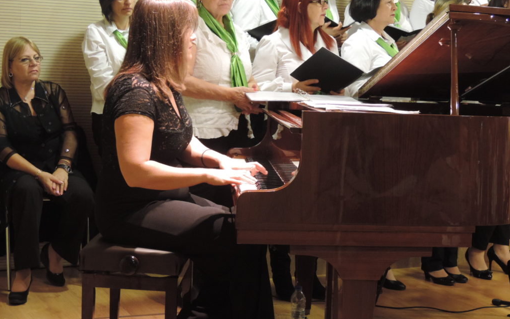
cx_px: 254
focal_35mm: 64
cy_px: 129
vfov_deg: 20.3
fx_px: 889
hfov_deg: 32.0
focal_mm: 10.7
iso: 720
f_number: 3.7
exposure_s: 1/15
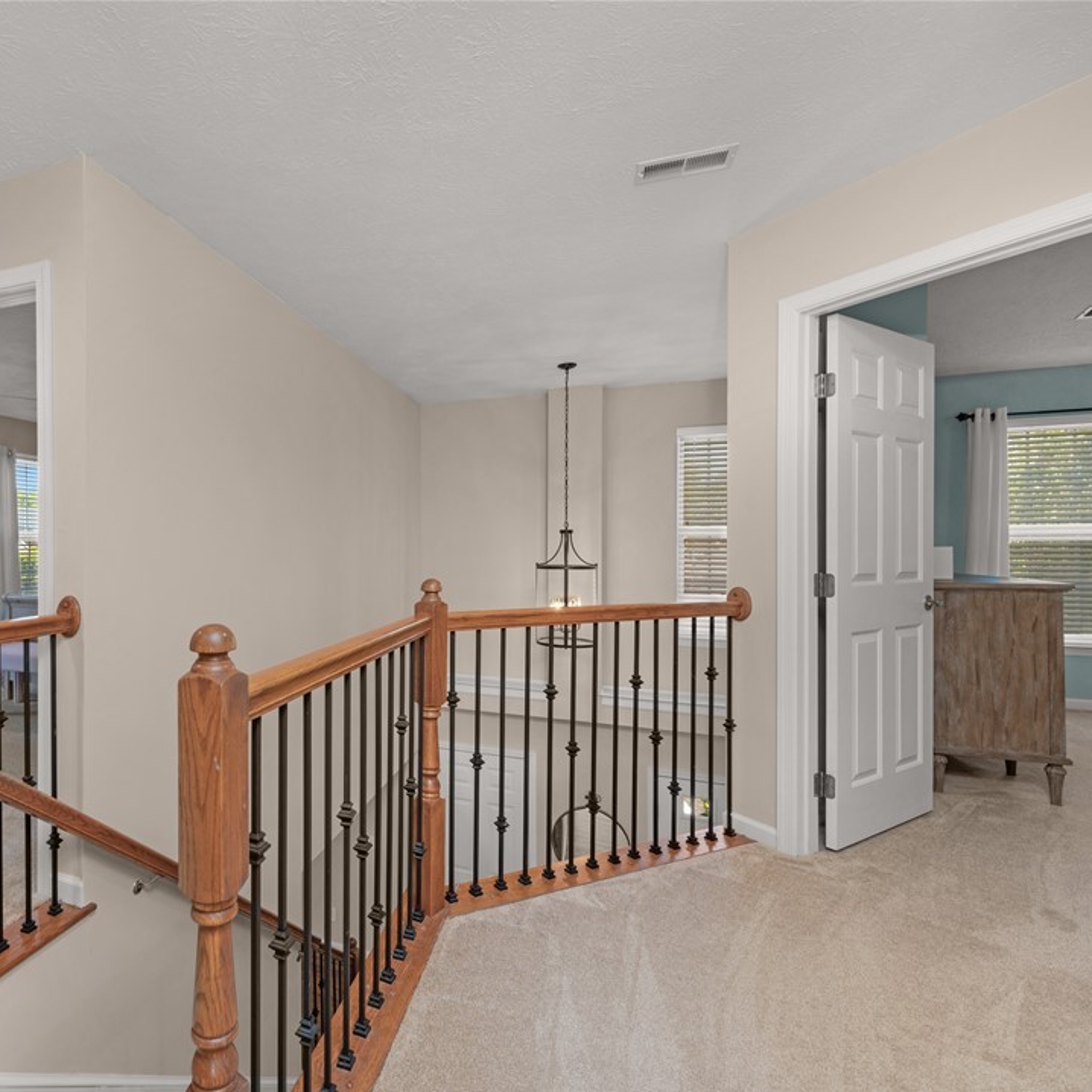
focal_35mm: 18
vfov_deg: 80.7
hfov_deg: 76.4
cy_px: 548
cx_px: 313
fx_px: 642
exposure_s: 1/60
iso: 160
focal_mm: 14
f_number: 9
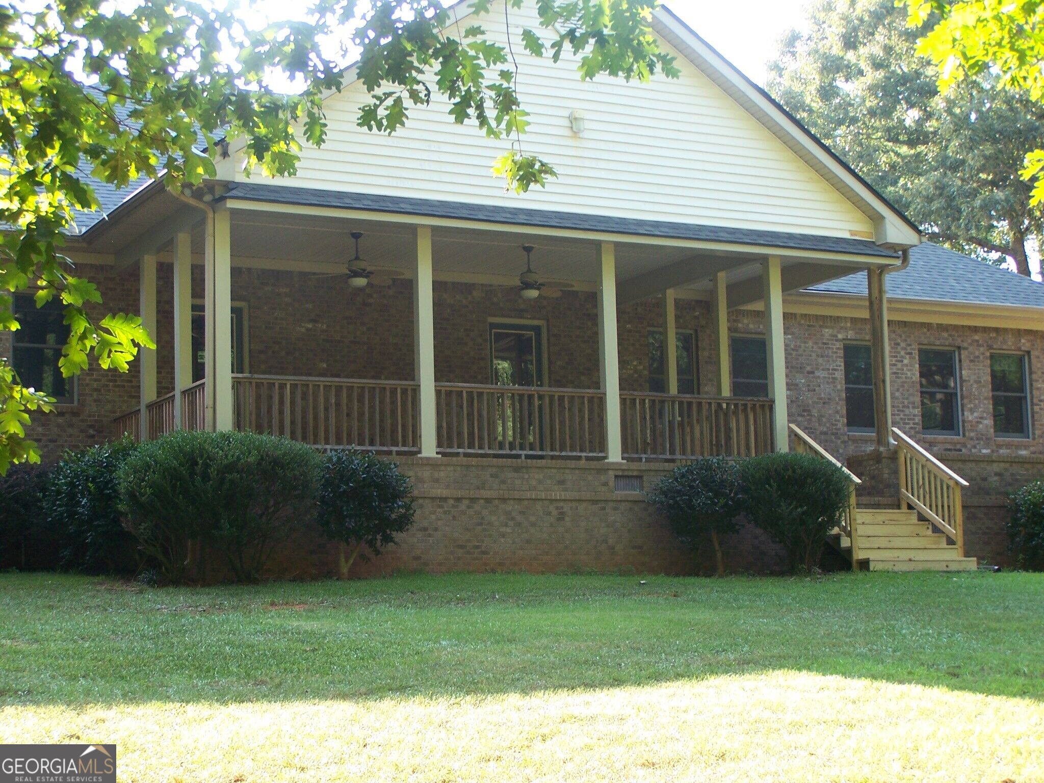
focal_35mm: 67
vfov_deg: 21.9
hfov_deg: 29.0
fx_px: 2021
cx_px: 522
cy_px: 392
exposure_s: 1/60
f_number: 3.2
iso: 80
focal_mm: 11.1
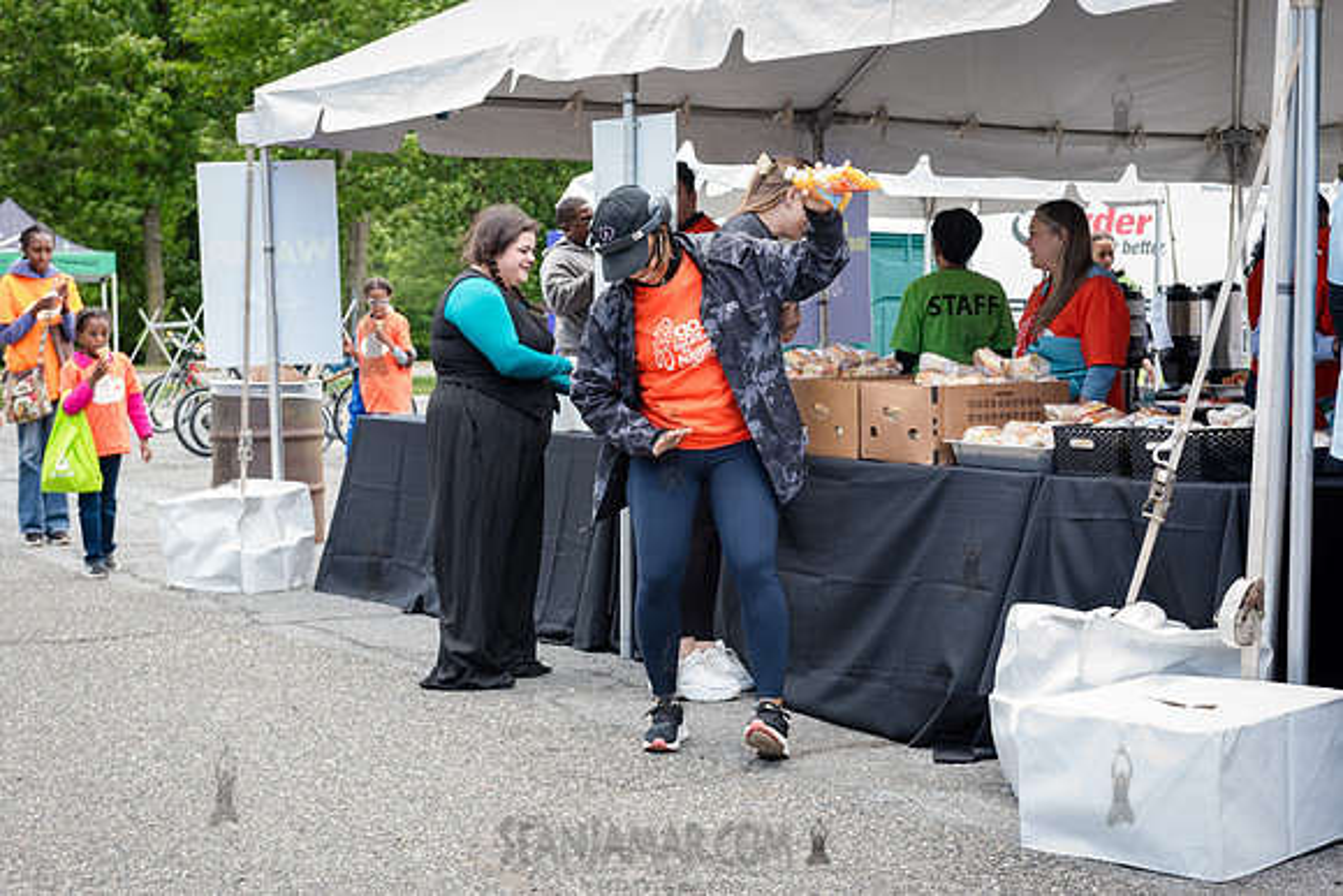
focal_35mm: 62
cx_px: 672
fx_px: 2313
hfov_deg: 32.4
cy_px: 448
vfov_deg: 21.9
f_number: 5.6
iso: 400
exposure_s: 1/160
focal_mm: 62
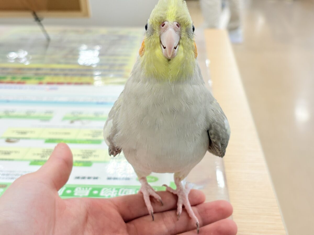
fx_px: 472
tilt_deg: -20.2
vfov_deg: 28.0
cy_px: 118
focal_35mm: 52
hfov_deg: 36.8
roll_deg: +1.4
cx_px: 157
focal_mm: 5.96
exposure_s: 1/100
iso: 64
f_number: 1.6
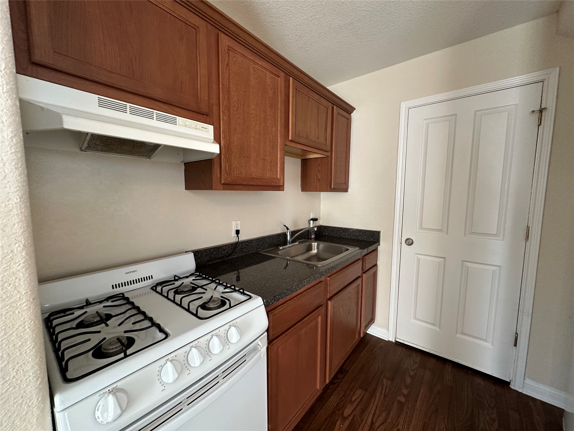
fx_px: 232
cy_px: 216
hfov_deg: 102.1
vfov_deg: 85.7
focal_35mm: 14
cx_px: 287
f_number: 2.2
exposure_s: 1/60
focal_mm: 2.22
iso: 250
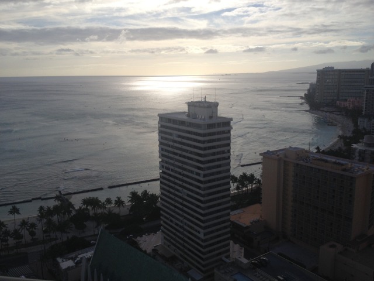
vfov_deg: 40.7
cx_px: 187
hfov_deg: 52.6
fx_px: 378
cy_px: 140
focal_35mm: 35
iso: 50
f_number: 2.4
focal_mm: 4.28
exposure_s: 1/3067
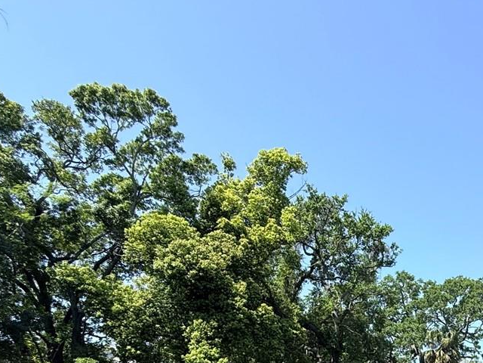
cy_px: 398
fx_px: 488
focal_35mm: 35
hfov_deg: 47.1
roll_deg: +0.5
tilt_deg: +2.9
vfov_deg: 35.0
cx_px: 438
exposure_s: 1/1087
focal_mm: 2.22
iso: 50
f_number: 2.2
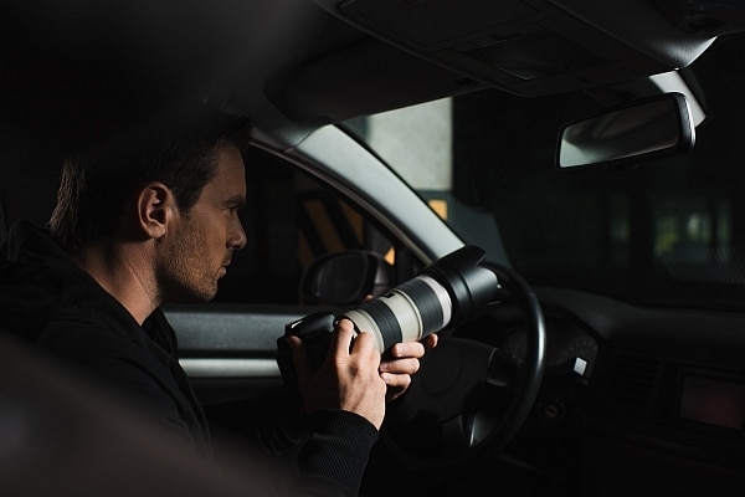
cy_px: 248
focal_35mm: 35
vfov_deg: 37.9
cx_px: 372
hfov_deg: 54.4
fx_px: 724
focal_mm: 35
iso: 200
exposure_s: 1/200
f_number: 3.2
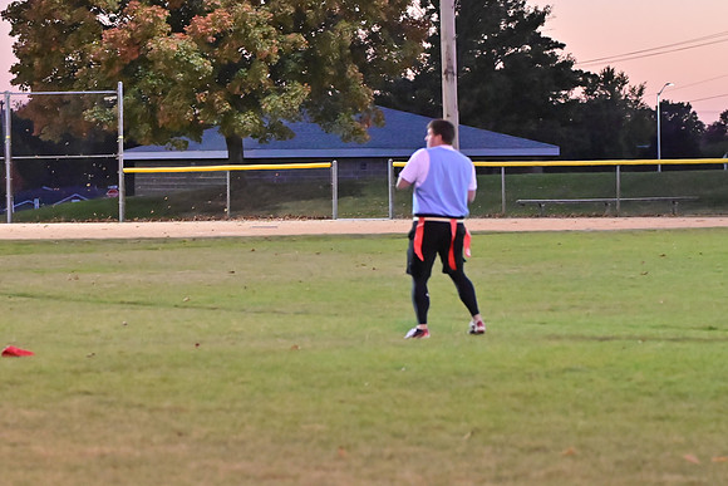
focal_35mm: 165
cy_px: 243
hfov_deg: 12.4
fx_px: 3337
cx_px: 364
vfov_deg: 8.3
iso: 6400
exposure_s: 1/400
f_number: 4
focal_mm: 110
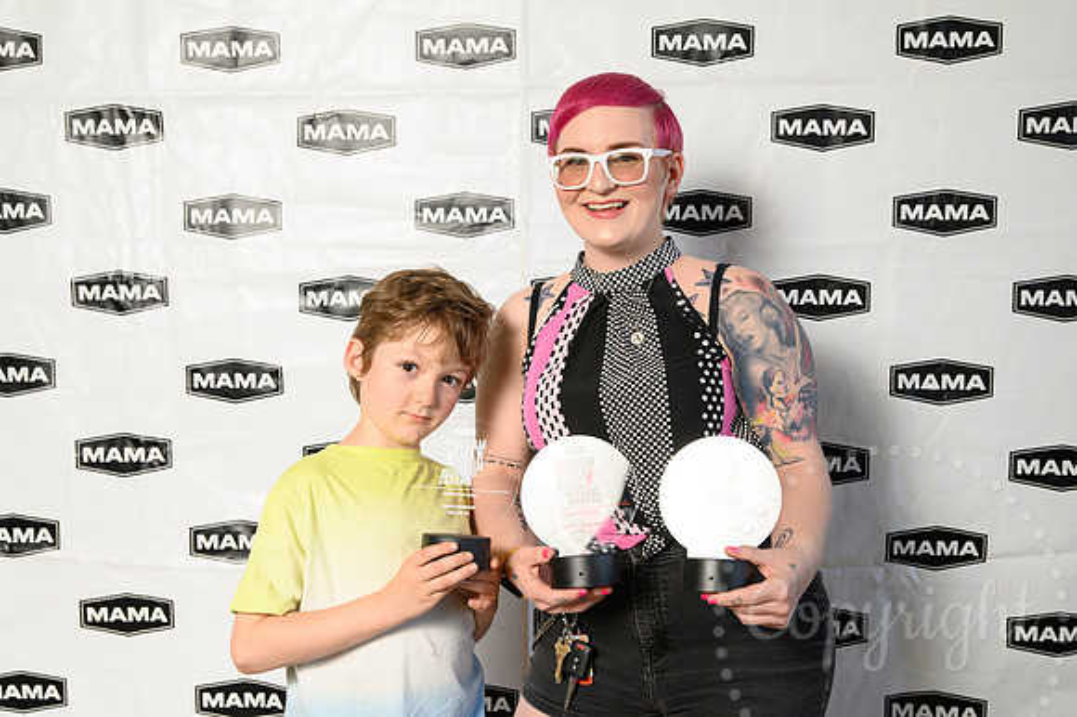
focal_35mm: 42
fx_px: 1256
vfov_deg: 31.9
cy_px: 358
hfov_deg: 46.4
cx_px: 538
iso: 400
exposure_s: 1/160
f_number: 6.3
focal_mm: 42
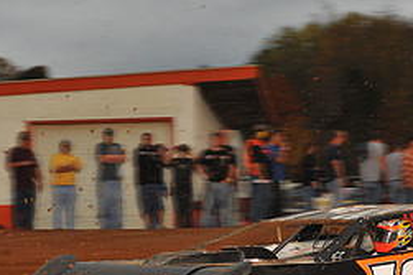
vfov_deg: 8.4
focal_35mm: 162
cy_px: 263
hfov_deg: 12.6
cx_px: 314
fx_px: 1857
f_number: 7.1
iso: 800
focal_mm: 70
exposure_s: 1/320
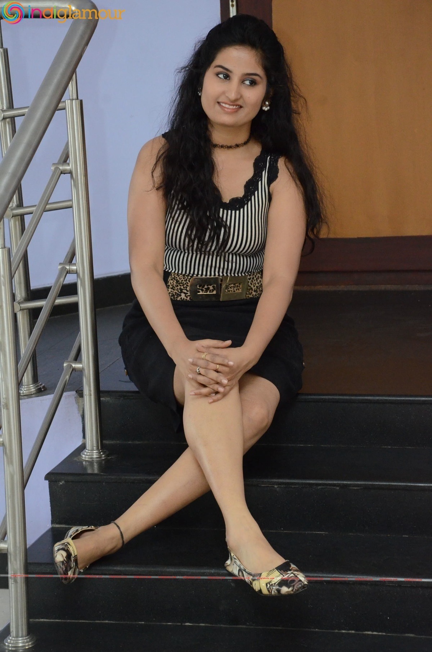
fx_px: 2034
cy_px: 326
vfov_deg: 18.2
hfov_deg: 12.1
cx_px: 216
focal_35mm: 112
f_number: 6.3
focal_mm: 75
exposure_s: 1/100
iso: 3200
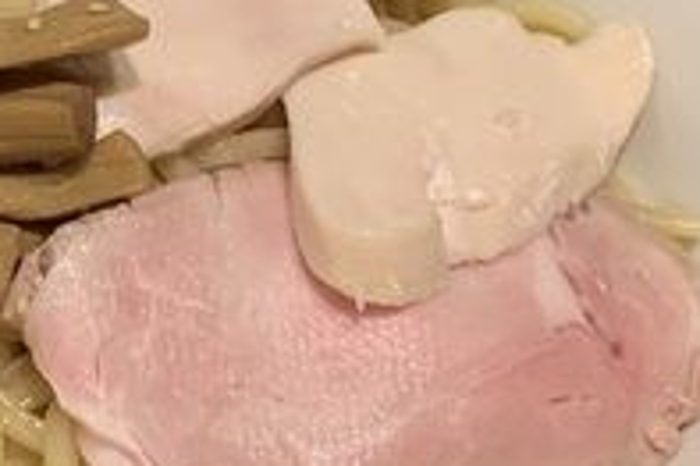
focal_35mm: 112
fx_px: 2176
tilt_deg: -57.9
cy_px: 205
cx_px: -286
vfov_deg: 12.2
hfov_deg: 16.9
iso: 160
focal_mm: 4.25
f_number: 1.8
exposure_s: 1/50
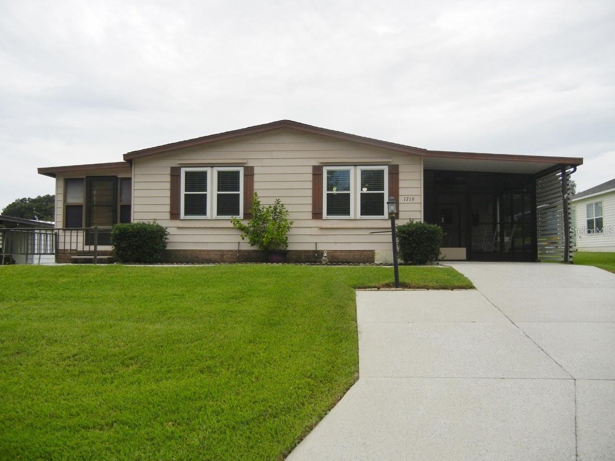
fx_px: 533
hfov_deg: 60.0
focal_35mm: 30
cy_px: 230
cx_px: 308
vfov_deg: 46.8
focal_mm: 5.4
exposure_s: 1/330
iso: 230
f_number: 7
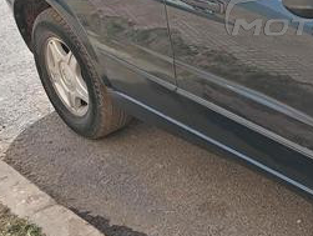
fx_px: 634
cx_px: 334
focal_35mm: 70
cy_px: 11
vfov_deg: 20.5
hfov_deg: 25.9
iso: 100
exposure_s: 1/210
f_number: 1.8
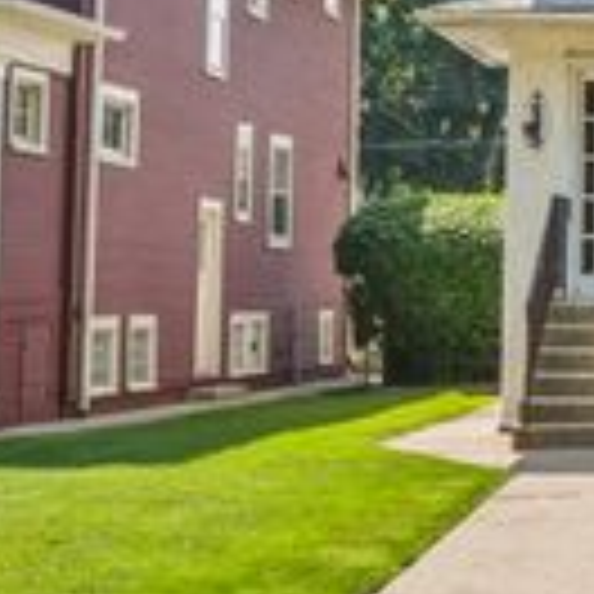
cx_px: 878
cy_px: 92
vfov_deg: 16.7
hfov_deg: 15.6
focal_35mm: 103
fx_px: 2000
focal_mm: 32
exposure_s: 1/250
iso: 200
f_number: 11
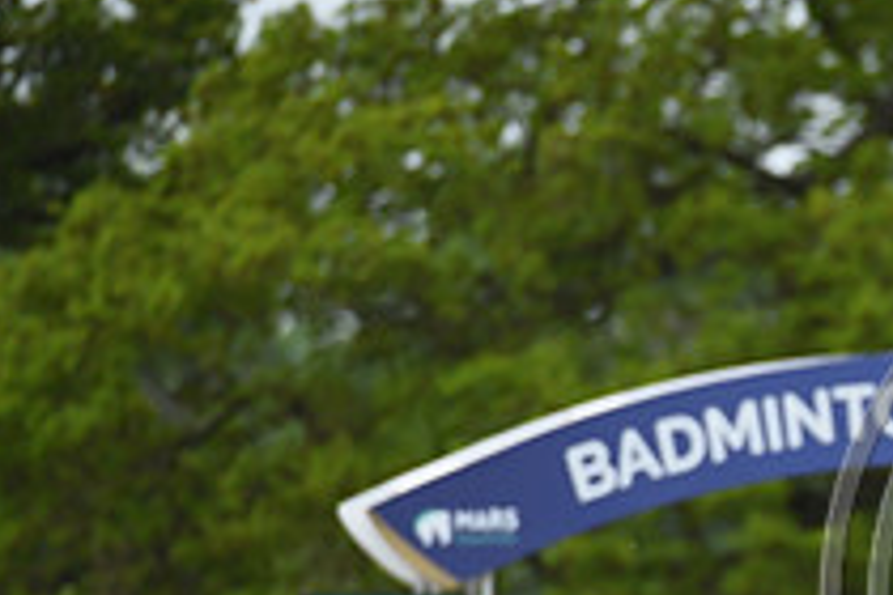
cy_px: 552
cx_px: 1212
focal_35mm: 1050
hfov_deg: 2.0
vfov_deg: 1.3
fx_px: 26044
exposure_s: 1/1250
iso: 450
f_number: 5.6
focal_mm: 380
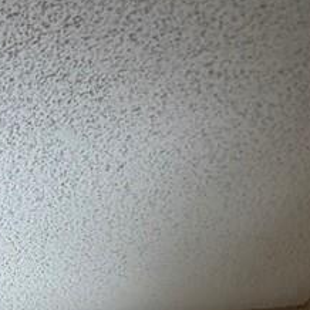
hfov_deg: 8.8
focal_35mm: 156
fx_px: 1581
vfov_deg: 9.7
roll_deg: -1.3
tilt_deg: -0.5
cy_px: 776
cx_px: -681
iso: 64
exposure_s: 1/160
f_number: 1.78
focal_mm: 6.76
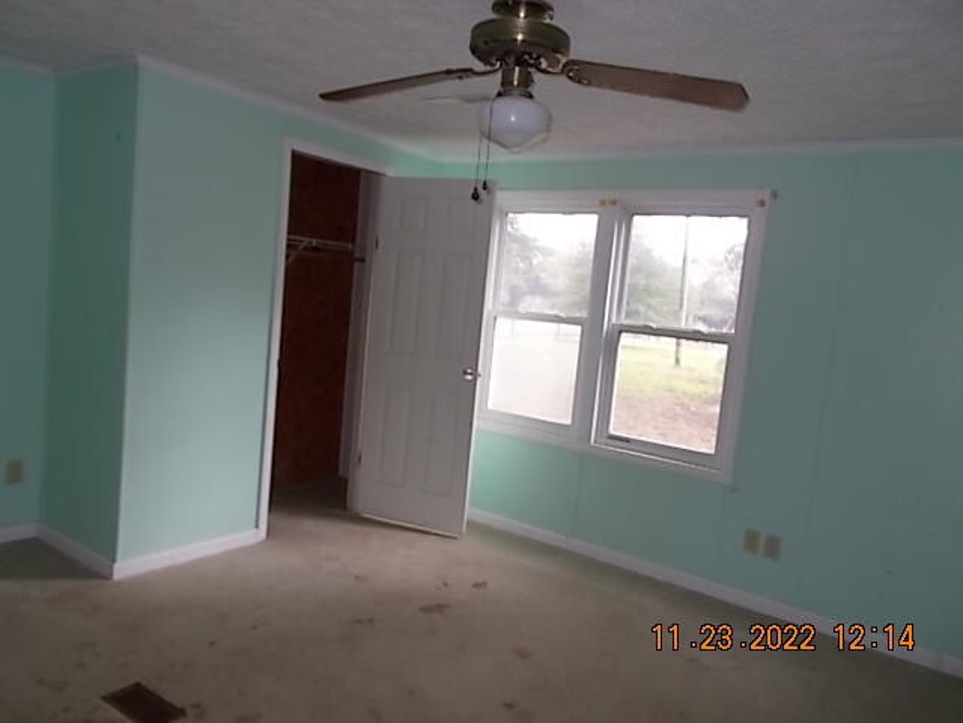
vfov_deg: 53.1
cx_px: 482
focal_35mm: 26
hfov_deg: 67.3
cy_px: 362
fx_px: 723
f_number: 3.2
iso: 80
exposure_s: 1/40
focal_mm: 4.6
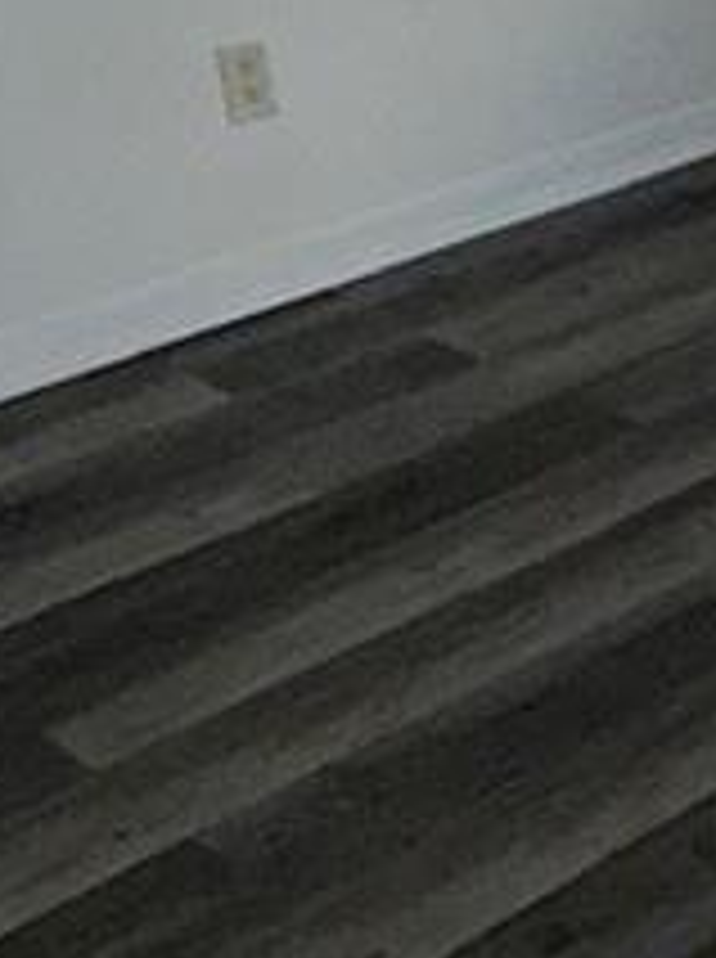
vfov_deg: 24.8
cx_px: 1202
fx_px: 2185
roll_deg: +1.0
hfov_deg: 16.3
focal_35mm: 79
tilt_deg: -28.2
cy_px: 495
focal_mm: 2.22
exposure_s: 1/122
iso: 50
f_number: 2.2
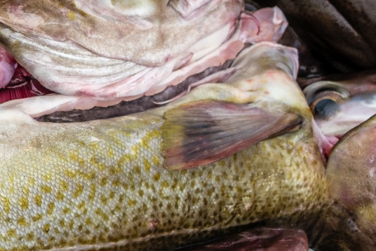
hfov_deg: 12.1
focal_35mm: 150
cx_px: -394
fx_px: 1567
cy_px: 295
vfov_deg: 9.0
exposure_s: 1/170
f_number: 5.6
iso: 160
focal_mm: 23
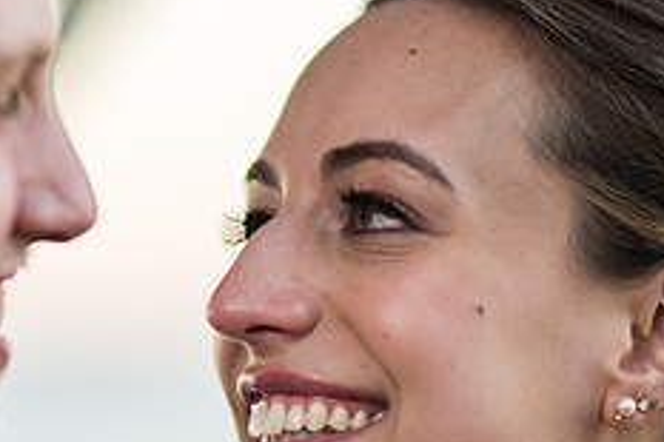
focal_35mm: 212
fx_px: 3907
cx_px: 0
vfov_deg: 6.5
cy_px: 232
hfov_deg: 9.6
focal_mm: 85
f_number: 1.4
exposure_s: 1/1000
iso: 100
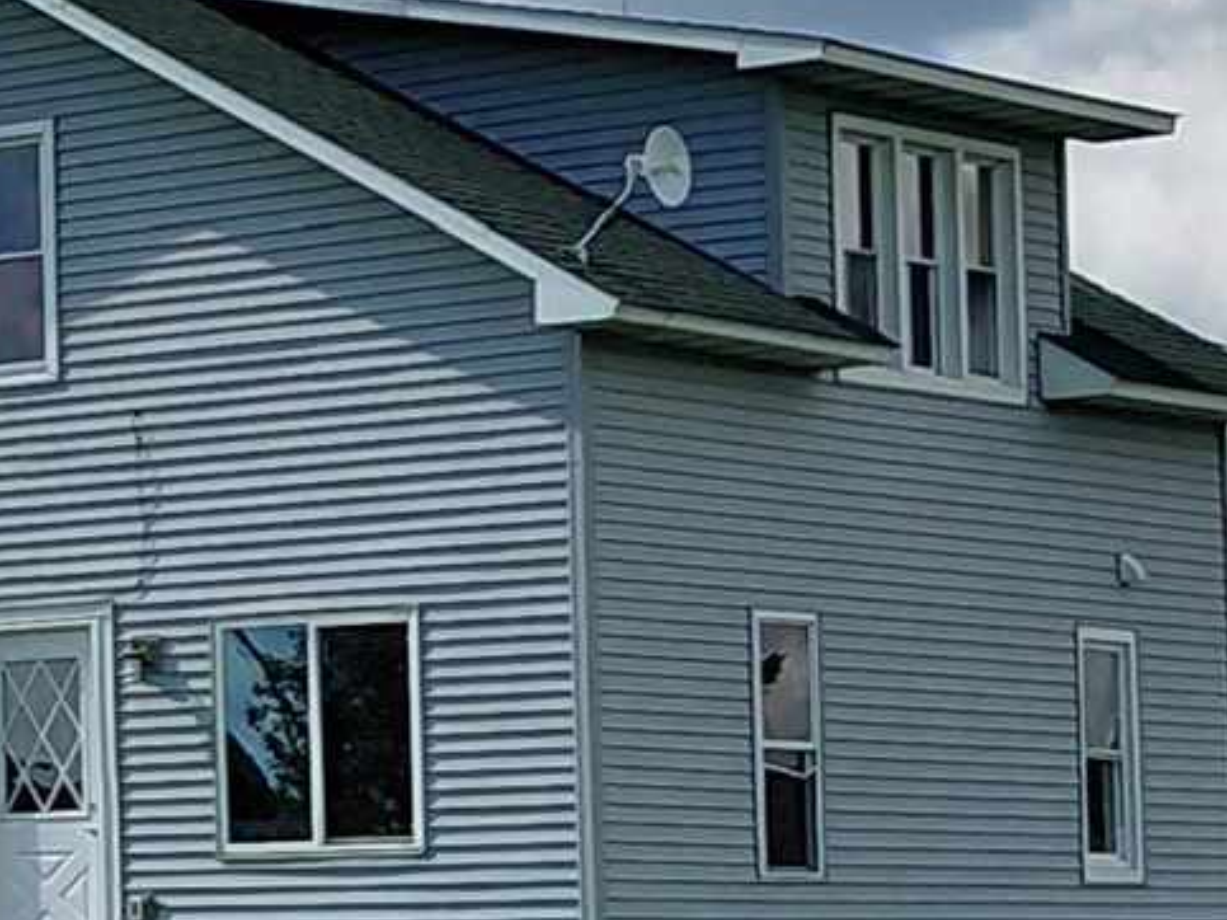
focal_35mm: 159
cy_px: 701
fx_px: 5635
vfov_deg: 9.3
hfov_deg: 11.4
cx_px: -1125
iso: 50
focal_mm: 4.69
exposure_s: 1/4364
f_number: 1.8
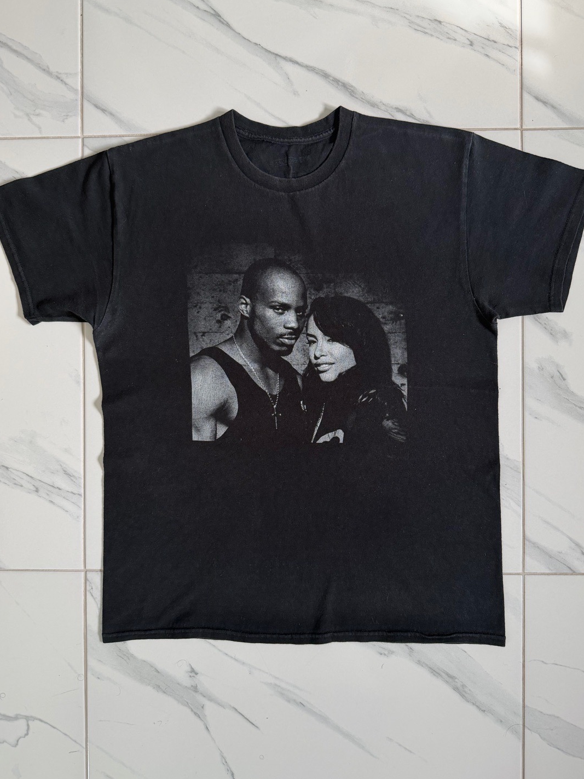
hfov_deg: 51.4
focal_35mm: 27
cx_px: 299
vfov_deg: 65.3
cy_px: 375
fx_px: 607
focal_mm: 6.76
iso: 160
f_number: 1.78
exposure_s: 1/121
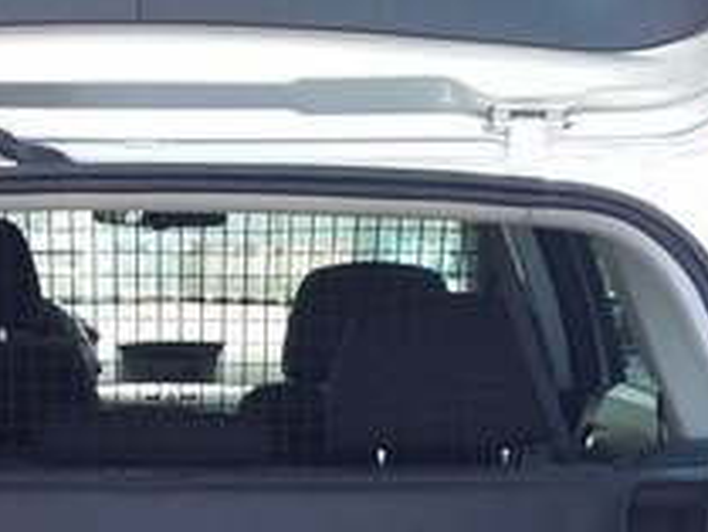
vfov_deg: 14.2
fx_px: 2006
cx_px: 186
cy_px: 778
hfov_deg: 19.9
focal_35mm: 98
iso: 40
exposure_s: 1/167
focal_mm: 3.3
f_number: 2.2
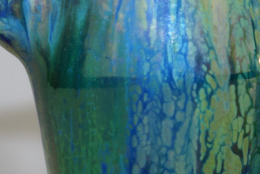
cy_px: 68
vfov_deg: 9.2
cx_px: 375
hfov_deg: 13.1
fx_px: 1076
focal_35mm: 149
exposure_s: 1/40
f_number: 14
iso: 125
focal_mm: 44
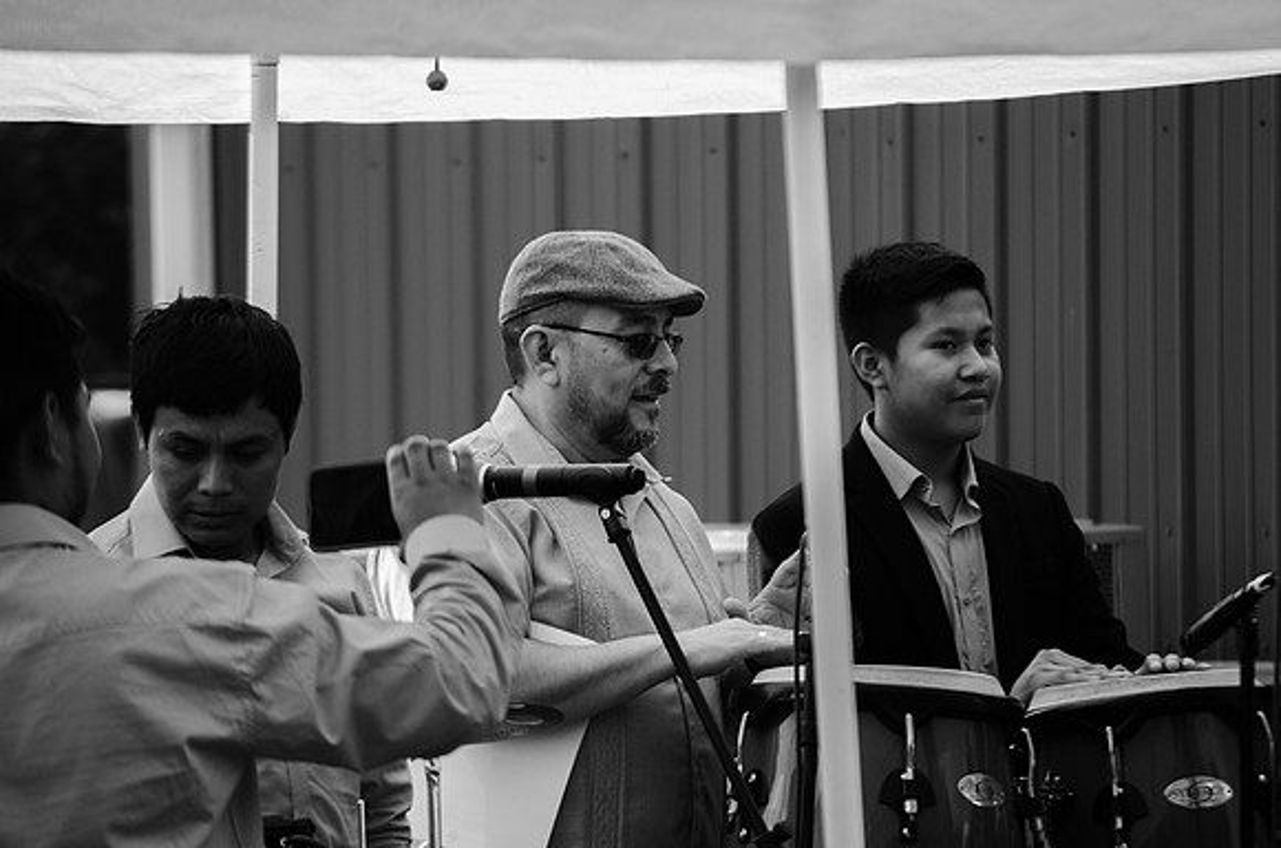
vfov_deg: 4.6
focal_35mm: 300
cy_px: 424
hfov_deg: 6.9
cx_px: 640
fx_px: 10652
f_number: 6.3
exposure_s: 1/640
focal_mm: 200
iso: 200
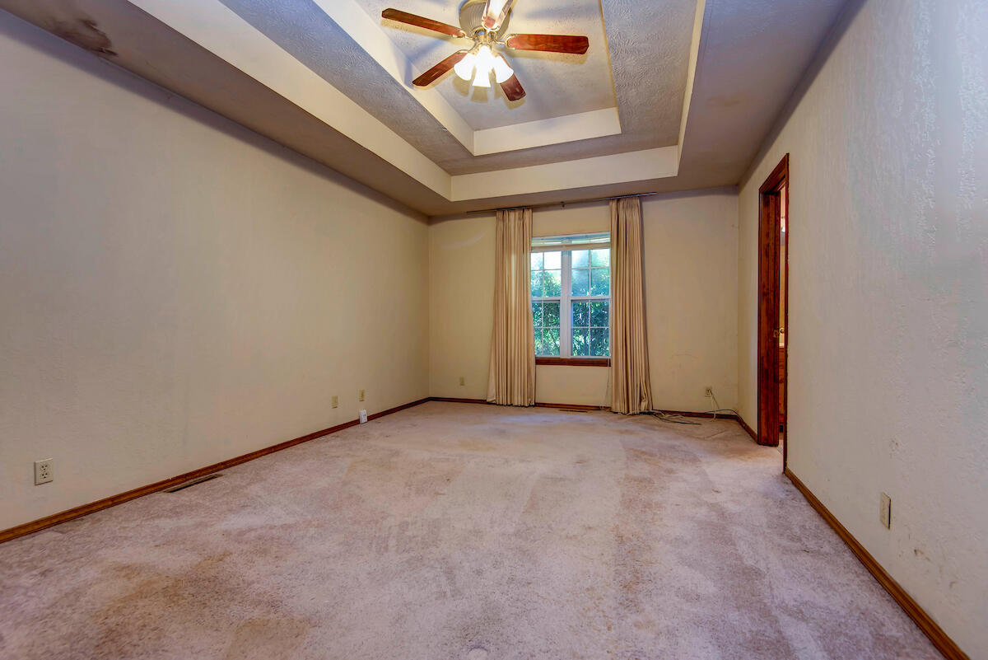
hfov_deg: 96.7
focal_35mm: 16
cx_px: 494
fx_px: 439
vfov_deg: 73.8
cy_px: 330
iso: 200
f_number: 6.7
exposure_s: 1/3.33
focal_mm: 16
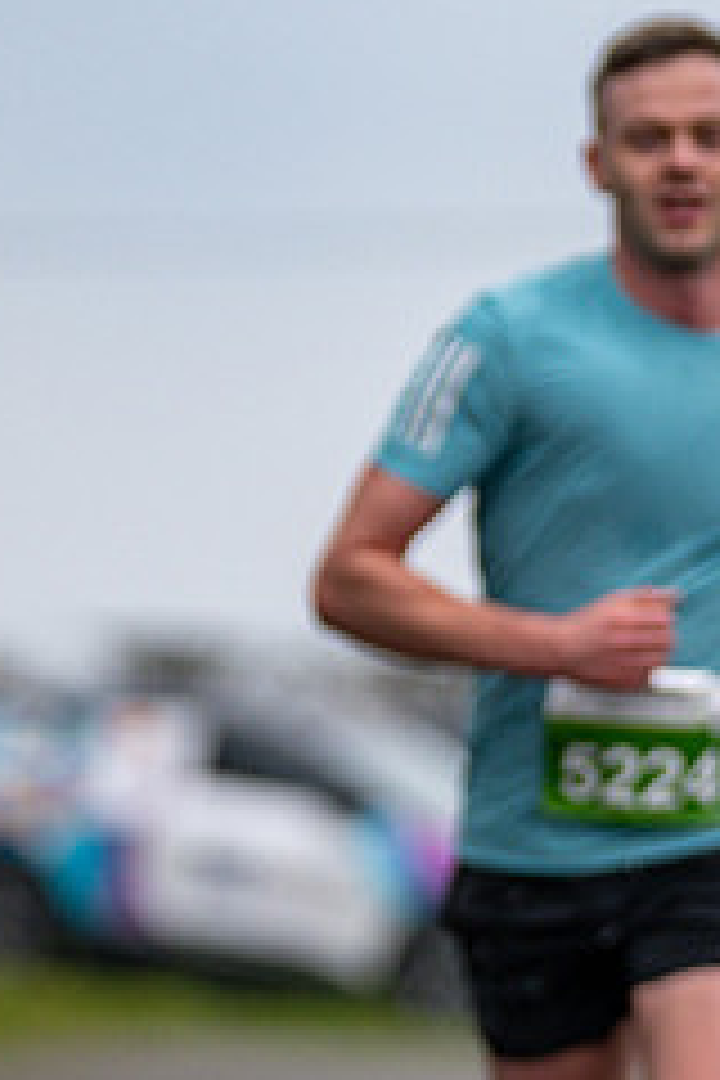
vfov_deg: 2.9
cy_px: 382
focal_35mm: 705
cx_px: 1130
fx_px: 21148
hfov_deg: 1.9
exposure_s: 1/1600
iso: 320
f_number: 2.8
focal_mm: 195
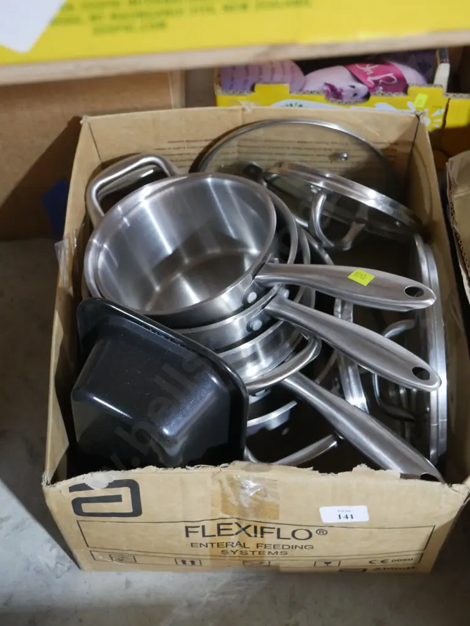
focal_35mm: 56
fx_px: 1013
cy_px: 313
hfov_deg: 26.1
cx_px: 235
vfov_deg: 34.3
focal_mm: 28
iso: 3200
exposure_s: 1/40
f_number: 5.3
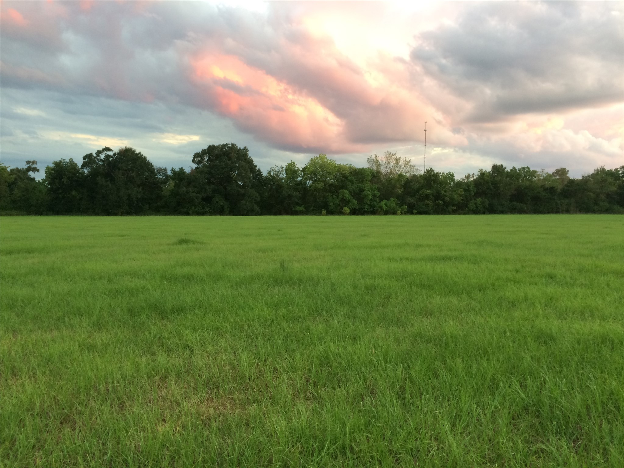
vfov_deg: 48.2
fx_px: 523
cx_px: 312
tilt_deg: -4.3
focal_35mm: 29
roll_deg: -1.4
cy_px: 234
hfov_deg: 61.7
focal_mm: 4.15
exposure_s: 1/30
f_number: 2.2
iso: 64
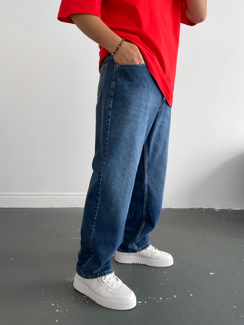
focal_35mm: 29
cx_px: 122
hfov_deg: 48.2
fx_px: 273
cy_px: 162
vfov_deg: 61.7
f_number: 1.8
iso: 100
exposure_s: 1/60
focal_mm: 3
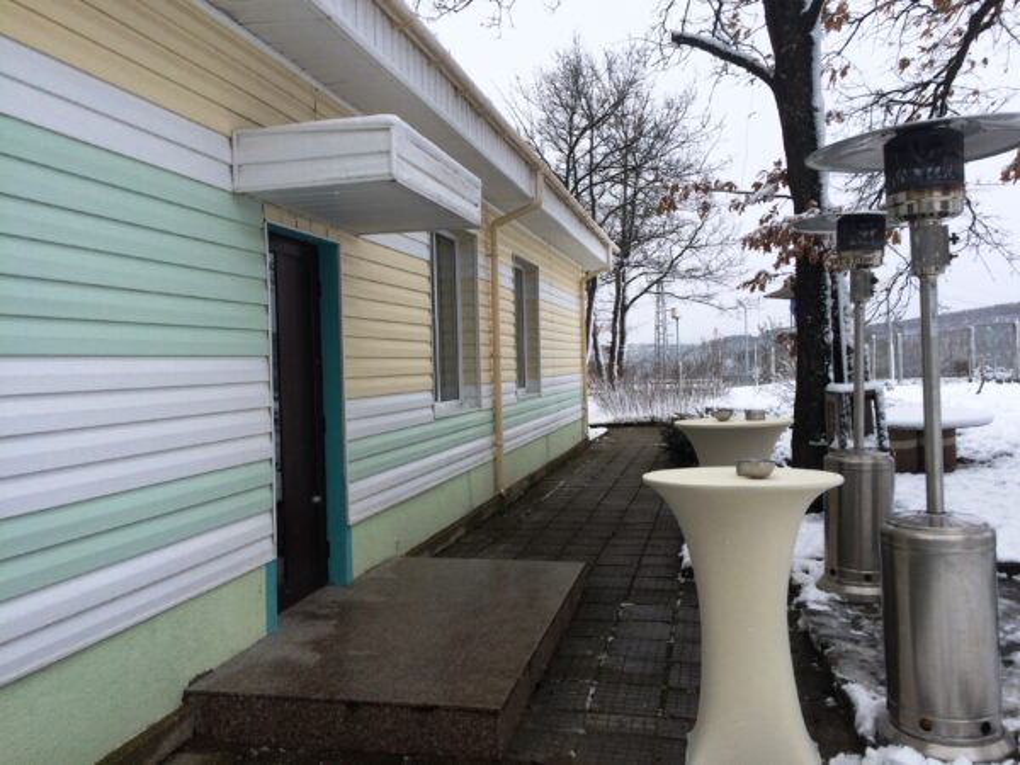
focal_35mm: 29
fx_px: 855
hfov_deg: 61.7
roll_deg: +3.8
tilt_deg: -1.6
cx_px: 510
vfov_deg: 48.2
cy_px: 382
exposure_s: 1/1140
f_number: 2.2
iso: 32
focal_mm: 4.15
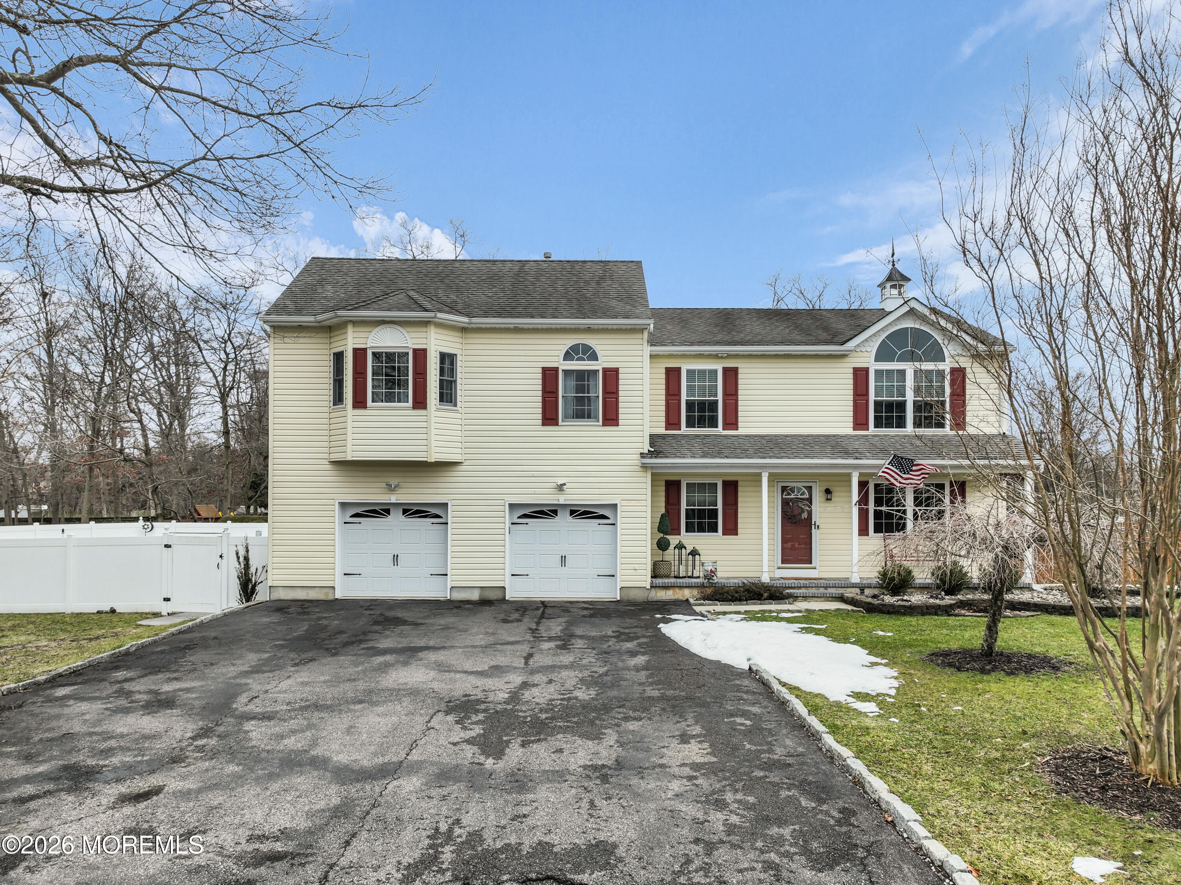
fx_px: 818
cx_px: 590
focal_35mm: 24
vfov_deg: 56.8
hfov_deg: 71.6
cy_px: 442
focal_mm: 12.29
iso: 130
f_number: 2.8
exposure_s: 1/320
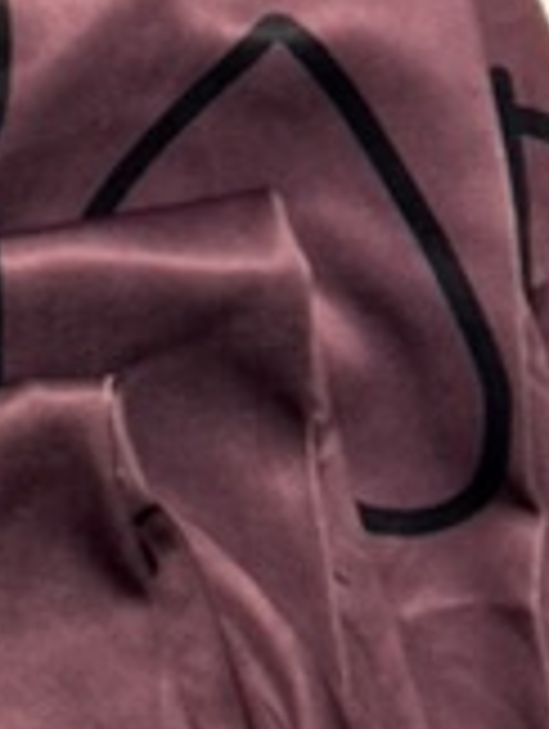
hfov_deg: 8.4
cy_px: 130
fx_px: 3459
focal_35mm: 164
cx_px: -716
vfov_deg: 12.0
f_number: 1.5
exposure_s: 1/100
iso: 80
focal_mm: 5.7
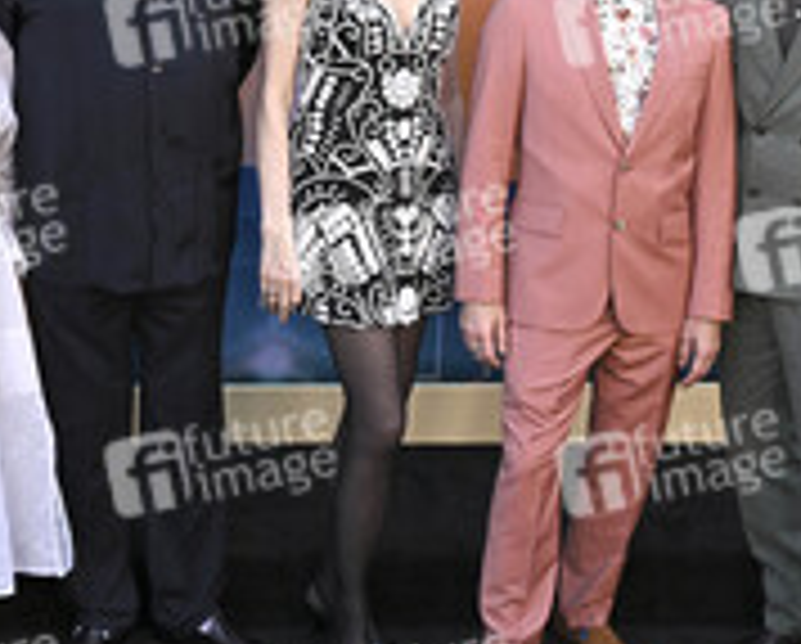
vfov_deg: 18.4
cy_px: 126
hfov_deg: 22.9
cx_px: 281
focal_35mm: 83
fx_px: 1971
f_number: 7.1
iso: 800
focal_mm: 35
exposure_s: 1/320
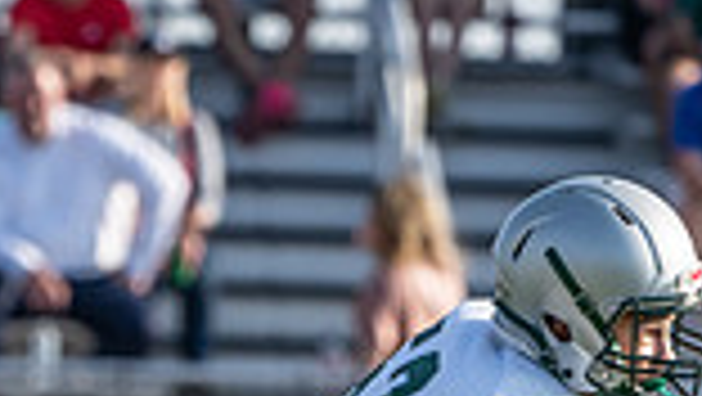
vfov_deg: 1.1
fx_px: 21347
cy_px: 709
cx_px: 144
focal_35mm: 1146
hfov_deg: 1.9
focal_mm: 294
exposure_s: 1/1250
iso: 250
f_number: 5.6
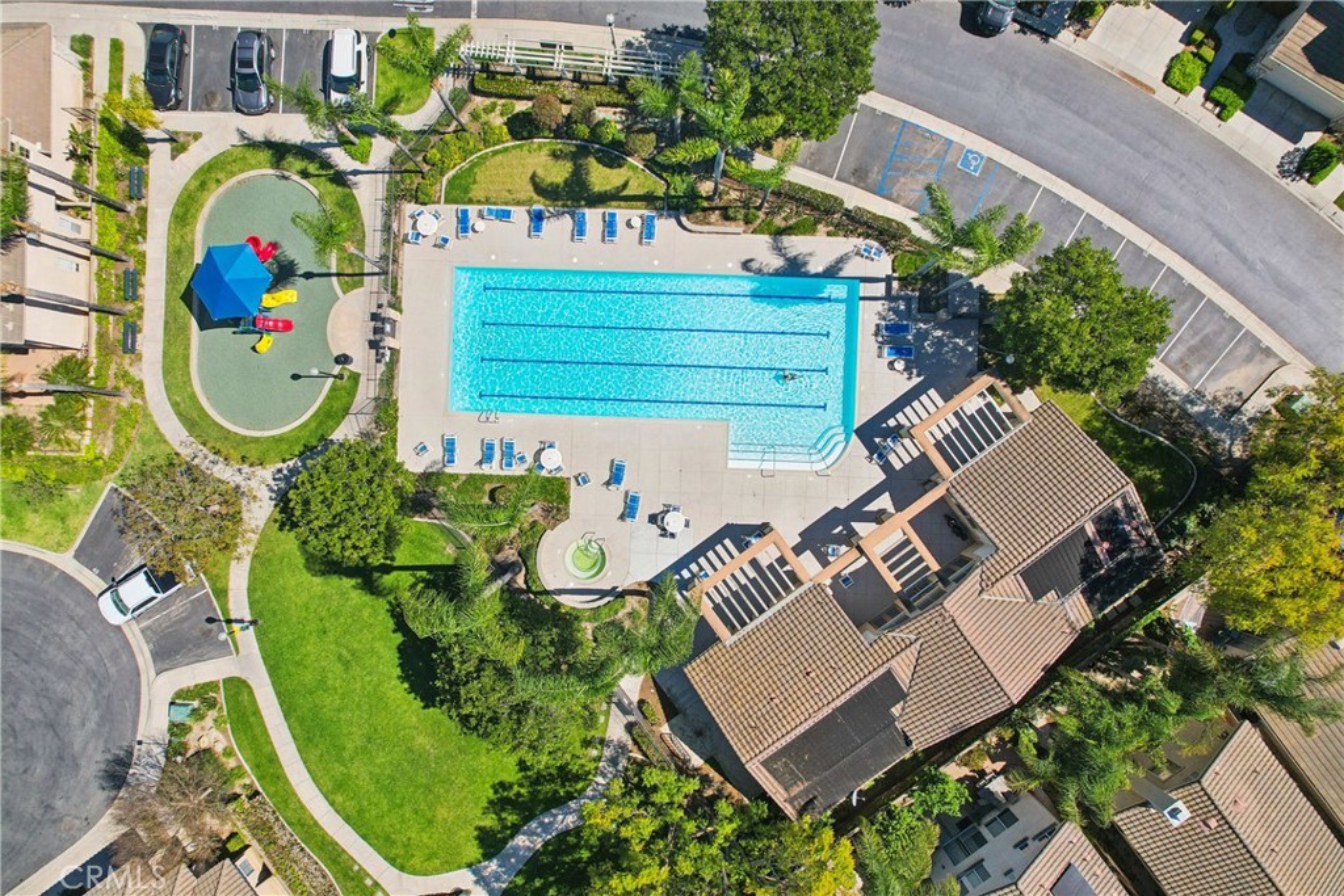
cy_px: 448
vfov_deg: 57.2
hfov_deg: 78.6
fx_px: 821
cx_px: 672
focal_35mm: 22
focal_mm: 8.4
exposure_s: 1/2500
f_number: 2.8
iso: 130
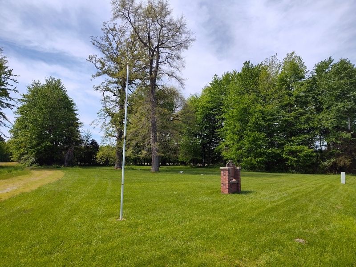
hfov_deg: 73.9
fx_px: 237
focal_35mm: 23
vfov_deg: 58.9
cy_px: 134
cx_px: 178
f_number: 1.8
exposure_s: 1/1576
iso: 100
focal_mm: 5.56
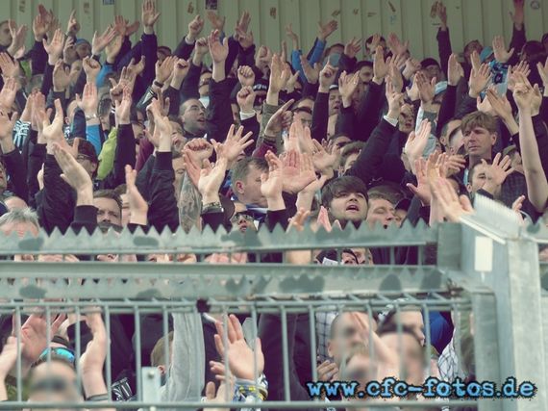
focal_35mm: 201
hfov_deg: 9.8
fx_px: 3181
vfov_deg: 7.4
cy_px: 206
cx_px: 274
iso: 200
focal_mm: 36.2
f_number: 3.5
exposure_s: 1/250
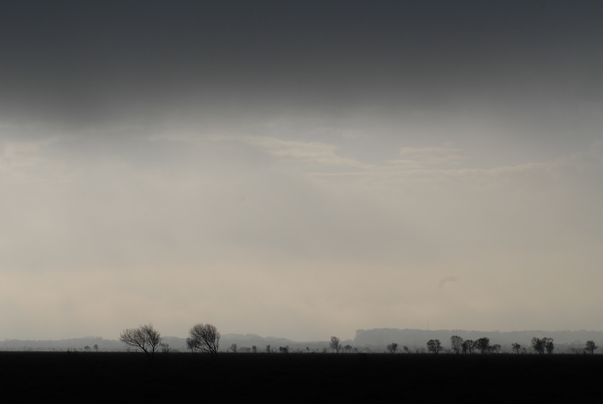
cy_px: 202
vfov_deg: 11.5
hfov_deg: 17.0
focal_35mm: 120
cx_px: 302
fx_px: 2012
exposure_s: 1/750
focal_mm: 80
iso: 200
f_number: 14
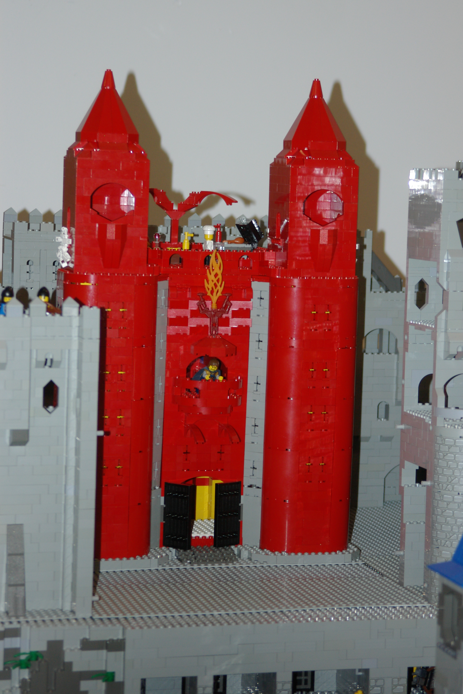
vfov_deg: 19.4
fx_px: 2024
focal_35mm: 105
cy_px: 347
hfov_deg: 13.1
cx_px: 232
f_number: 4.5
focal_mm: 70
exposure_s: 1/90
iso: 400
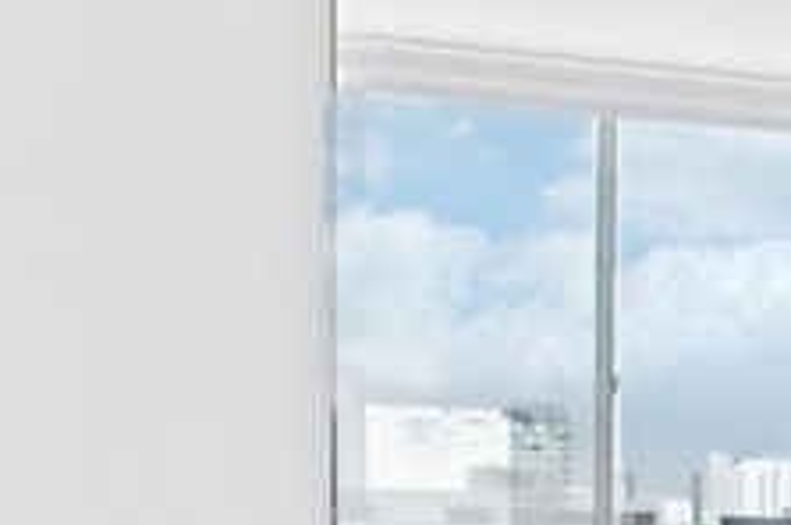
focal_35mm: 122
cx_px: 2329
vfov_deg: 11.0
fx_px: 2677
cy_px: 608
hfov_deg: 11.1
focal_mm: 16
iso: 110
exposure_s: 1/15
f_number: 8
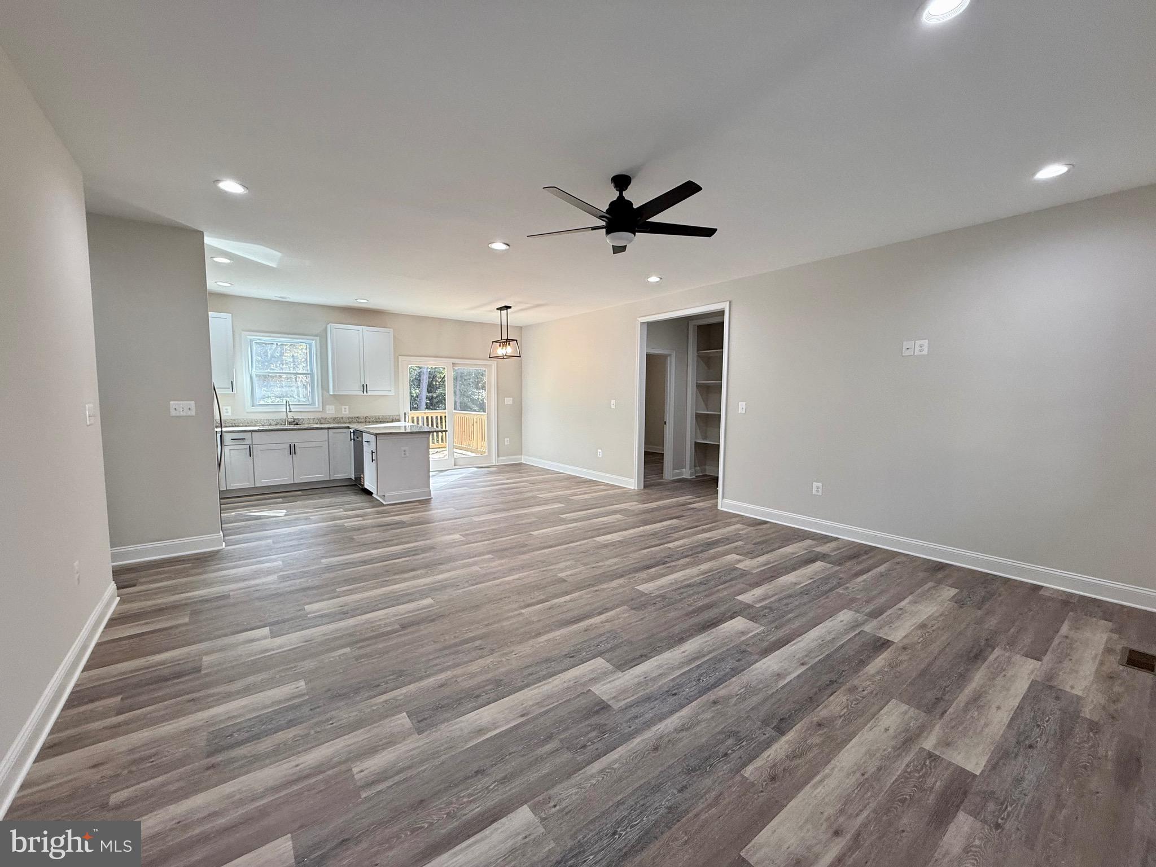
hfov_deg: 102.1
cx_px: 578
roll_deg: -0.2
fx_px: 468
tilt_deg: -4.4
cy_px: 434
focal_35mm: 14
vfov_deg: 85.7
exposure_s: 1/120
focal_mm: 2.22
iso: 100
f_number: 2.2
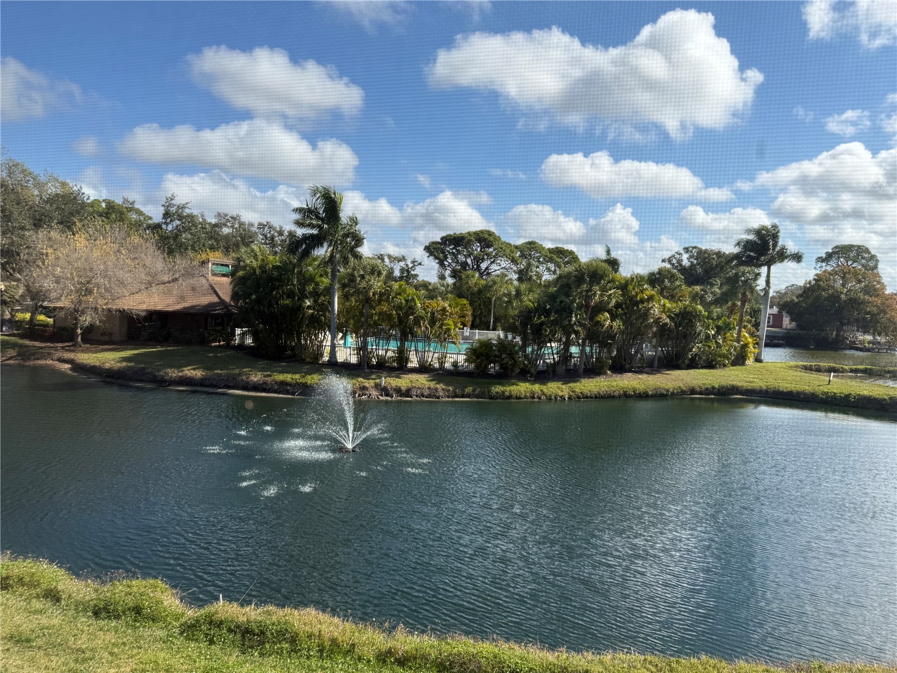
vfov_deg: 56.8
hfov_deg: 71.6
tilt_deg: -4.4
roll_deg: -2.2
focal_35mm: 24
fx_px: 622
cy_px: 336
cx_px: 448
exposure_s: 1/2801
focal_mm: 6.76
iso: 80
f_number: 1.78
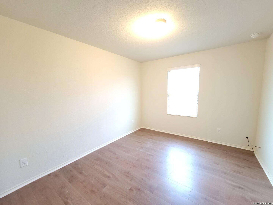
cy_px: 102
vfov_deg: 89.9
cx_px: 136
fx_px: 103
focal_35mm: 13
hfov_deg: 106.2
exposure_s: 1/30
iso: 640
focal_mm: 2.2
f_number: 2.2
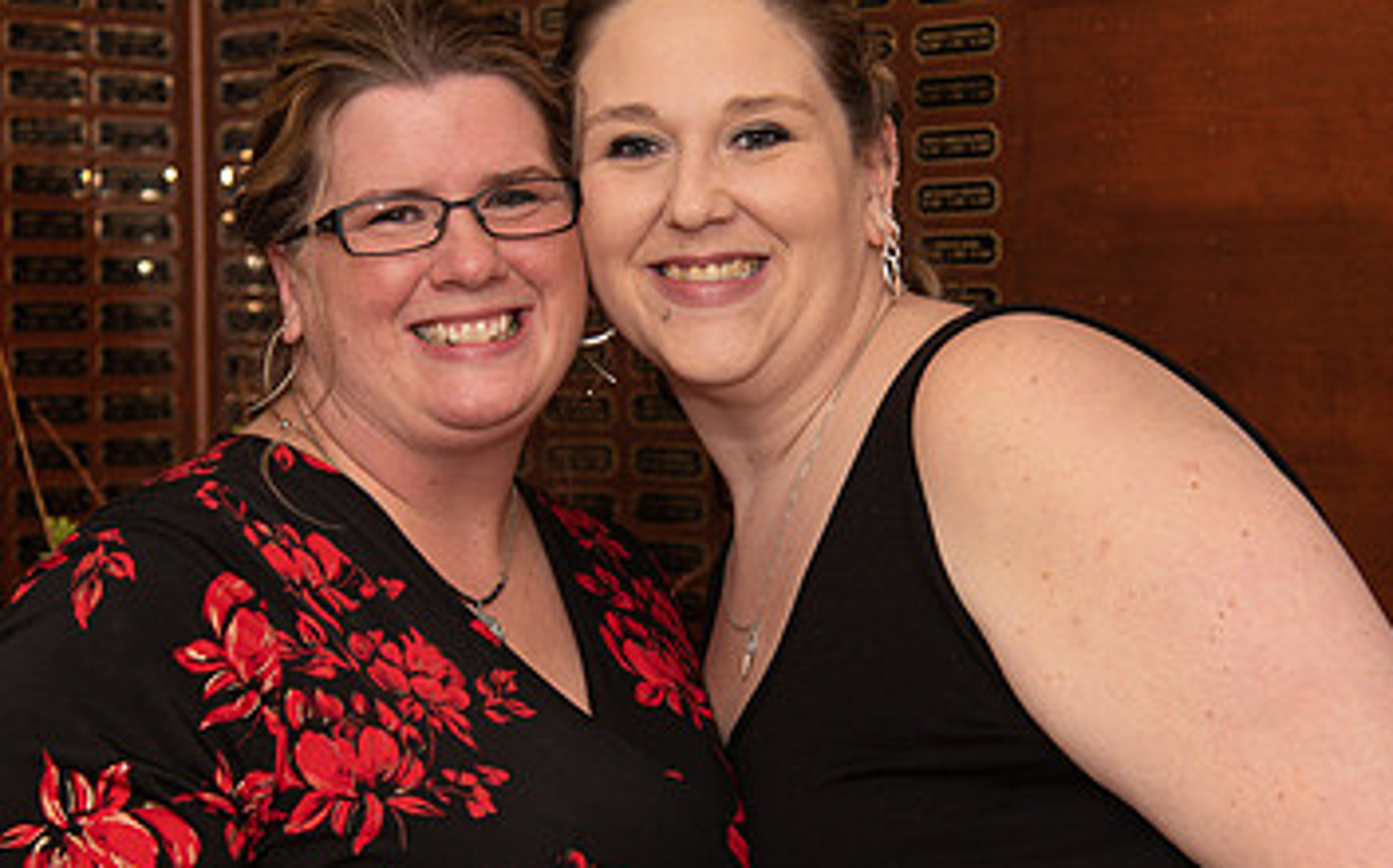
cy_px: 487
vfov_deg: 12.0
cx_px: 734
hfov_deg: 19.1
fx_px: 4135
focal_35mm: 109
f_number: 4
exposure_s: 1/200
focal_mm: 65
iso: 800
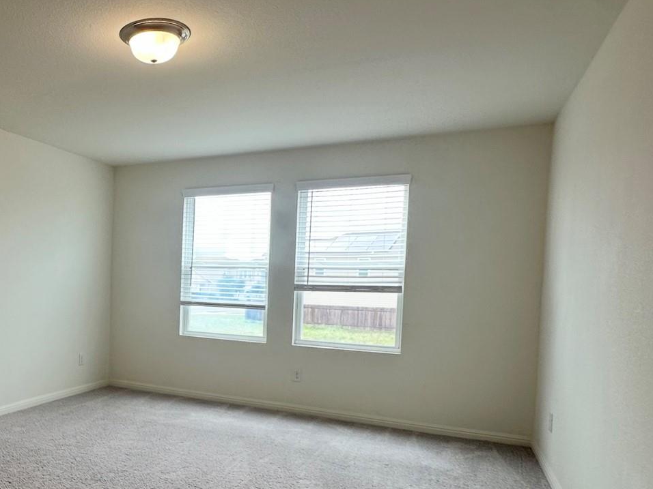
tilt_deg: -2.6
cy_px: 309
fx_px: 566
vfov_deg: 46.3
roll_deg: -1.9
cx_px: 87
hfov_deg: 53.7
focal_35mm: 30
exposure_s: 1/120
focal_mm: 2.22
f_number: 2.2
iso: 64
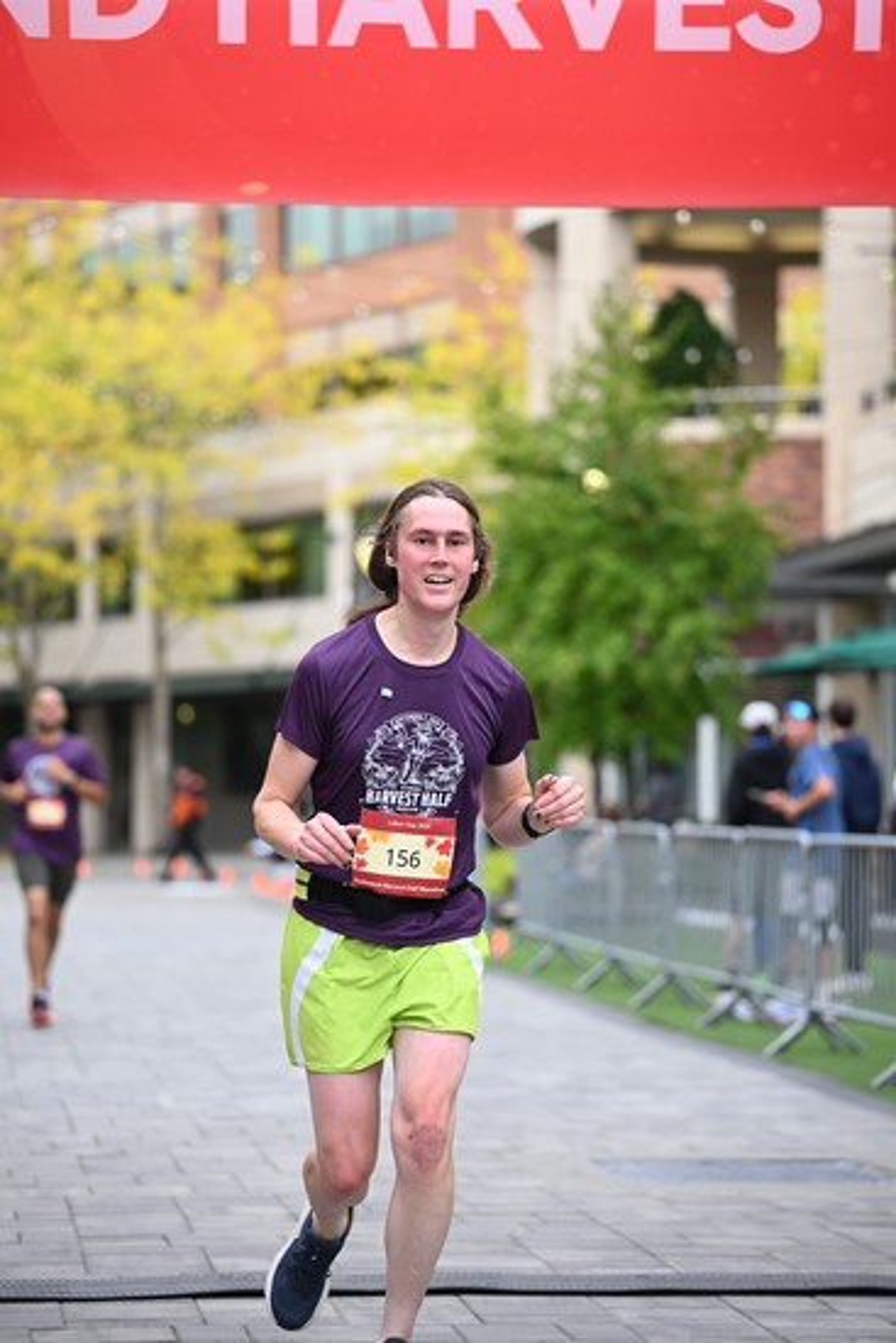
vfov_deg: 18.6
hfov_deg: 12.5
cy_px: 672
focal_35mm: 110
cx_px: 448
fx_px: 4104
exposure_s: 1/1600
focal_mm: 110
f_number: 2.8
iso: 640
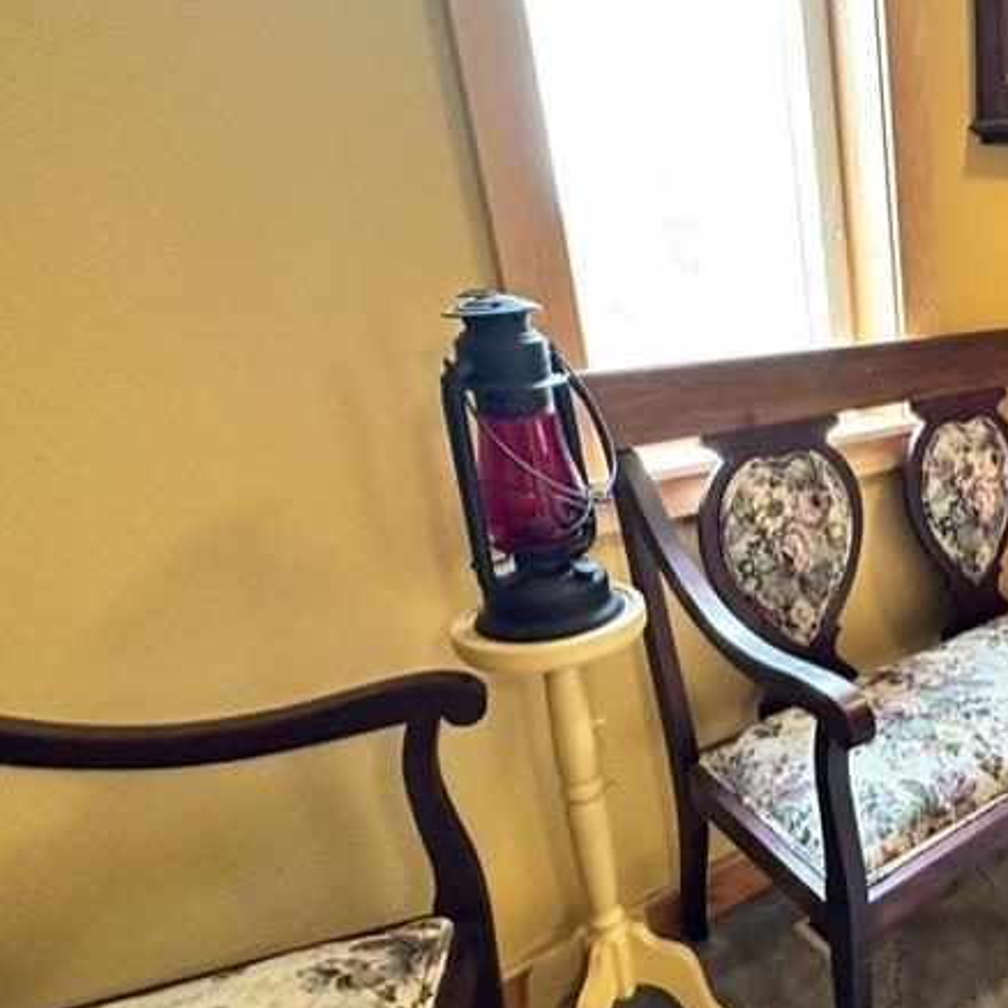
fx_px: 955
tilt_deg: -20.3
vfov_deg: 55.4
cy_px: 573
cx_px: 1068
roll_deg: +0.0
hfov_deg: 44.6
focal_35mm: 29
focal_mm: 2.22
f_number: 2.2
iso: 1000
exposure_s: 1/60
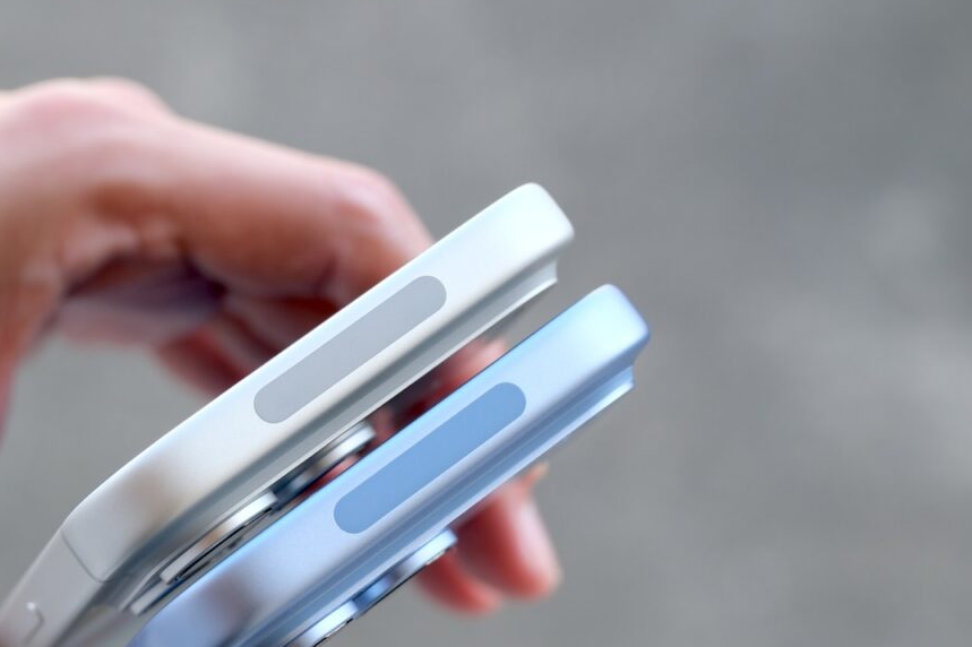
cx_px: 368
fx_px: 3131
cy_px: 439
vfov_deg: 11.8
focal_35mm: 116
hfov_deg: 17.6
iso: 400
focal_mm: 55
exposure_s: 1/125
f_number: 5.6
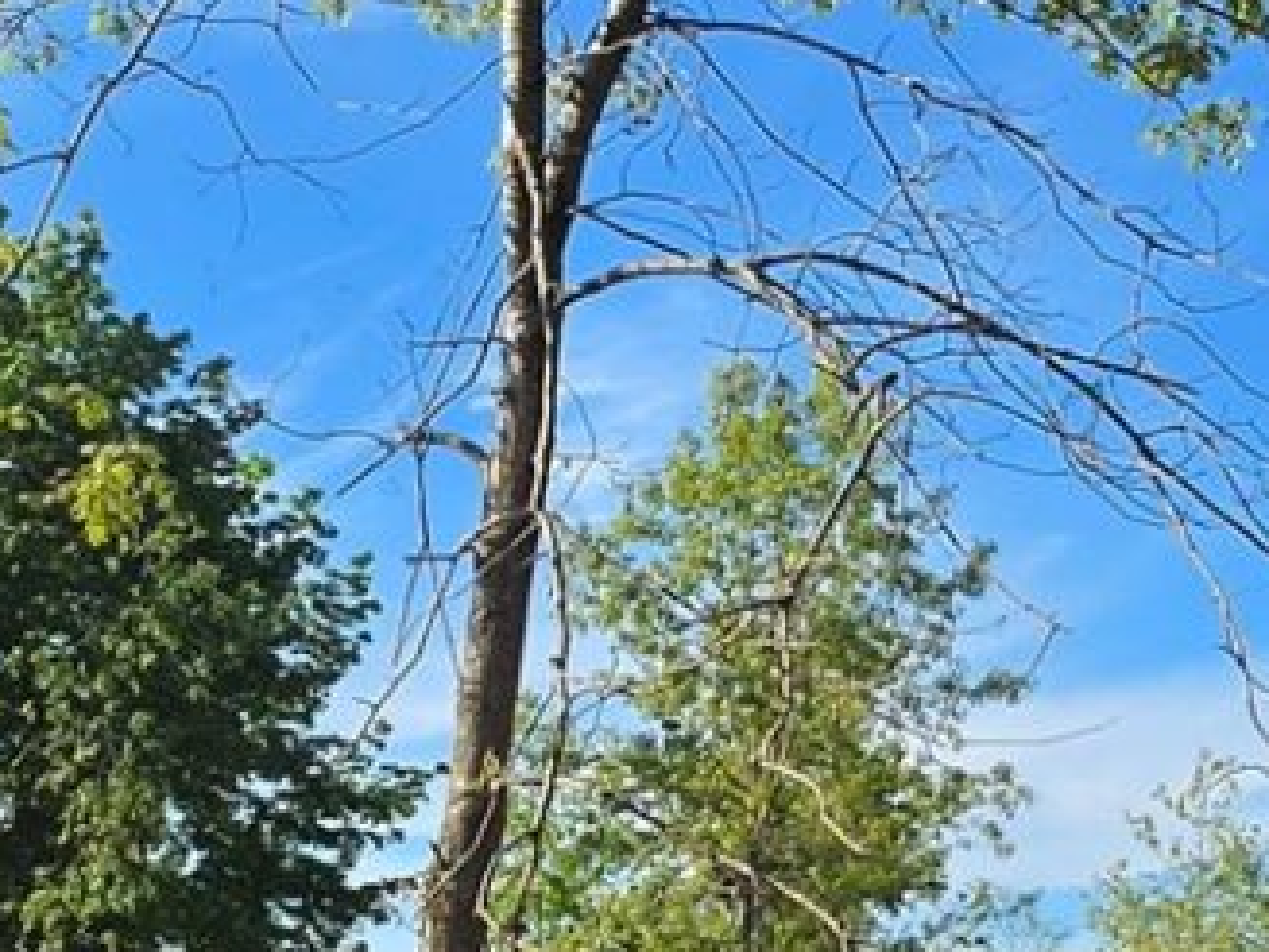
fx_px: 2786
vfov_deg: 19.4
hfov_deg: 25.7
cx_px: 662
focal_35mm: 76
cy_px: 592
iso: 32
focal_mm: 2.2
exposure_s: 1/1283
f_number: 1.9
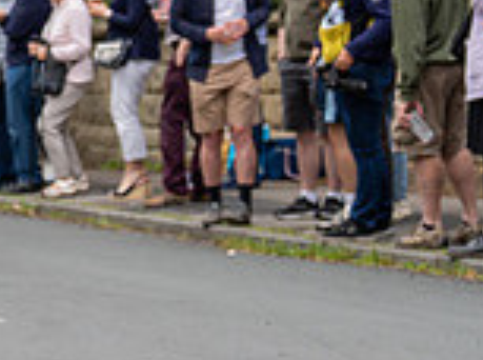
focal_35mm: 256
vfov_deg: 5.7
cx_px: -373
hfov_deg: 7.5
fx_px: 3564
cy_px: -150
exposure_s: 1/500
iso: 500
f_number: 3.5
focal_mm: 70
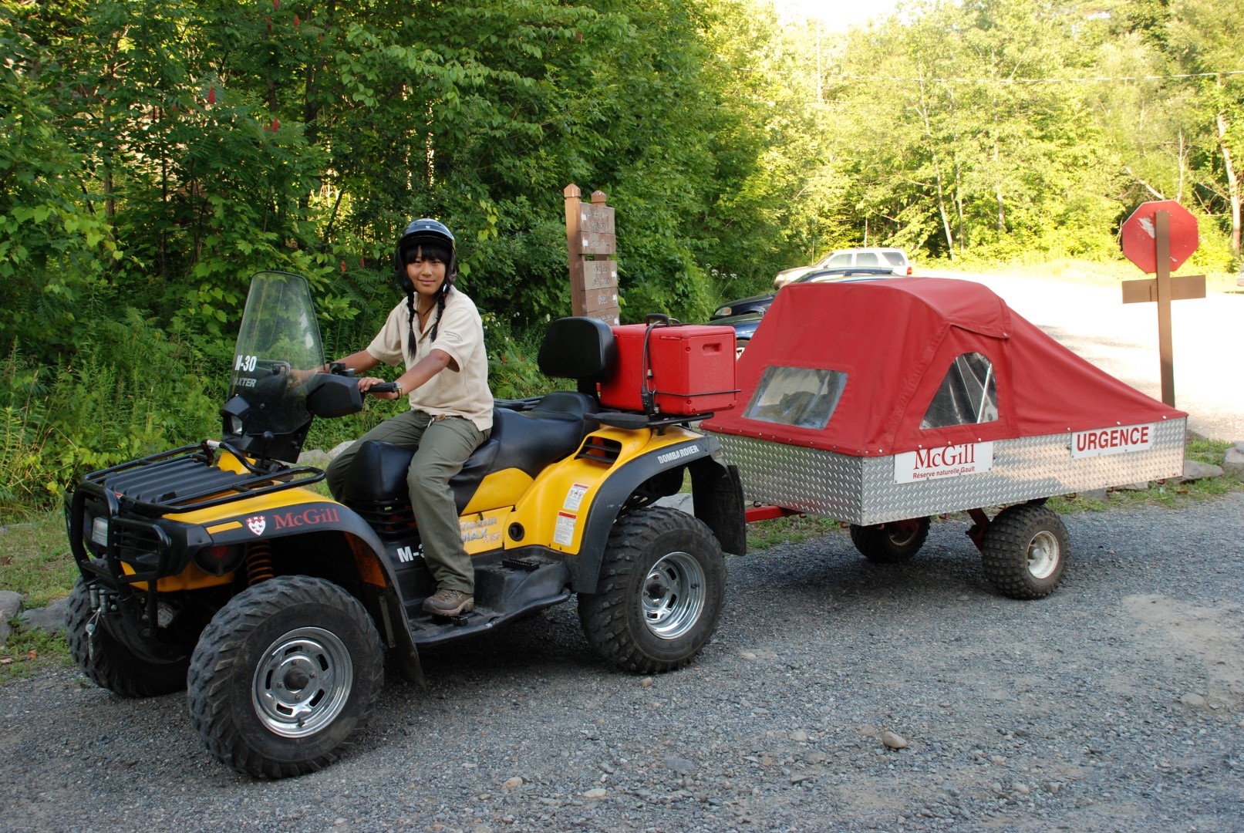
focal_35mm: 39
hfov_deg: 49.5
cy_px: 416
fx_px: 1349
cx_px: 622
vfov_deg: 34.3
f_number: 5.6
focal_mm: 26
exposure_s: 1/125
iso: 400
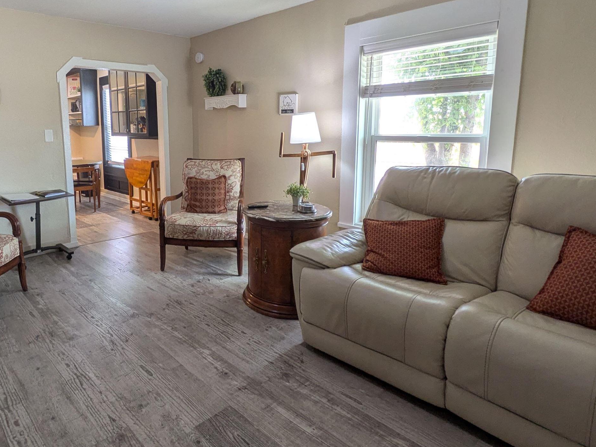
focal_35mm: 23
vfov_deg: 58.5
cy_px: 182
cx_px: 198
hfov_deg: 71.7
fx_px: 396
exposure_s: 1/30
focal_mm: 1.85
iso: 86
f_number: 2.2
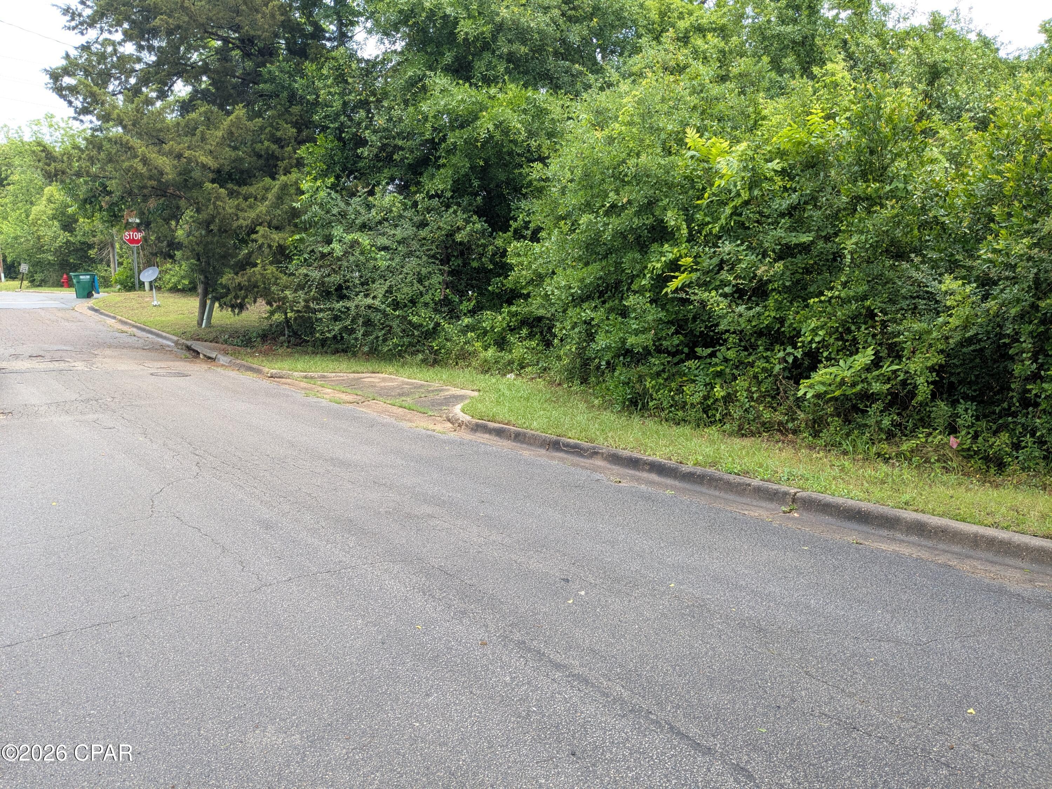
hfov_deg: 65.3
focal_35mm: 27
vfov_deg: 51.4
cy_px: 394
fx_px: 821
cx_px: 526
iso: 51
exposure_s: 1/508
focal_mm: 4.38
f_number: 1.73
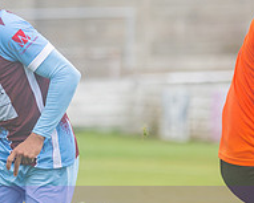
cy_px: 175
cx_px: 69
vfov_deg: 1.6
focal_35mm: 995
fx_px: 7484
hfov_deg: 1.9
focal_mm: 195
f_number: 2.8
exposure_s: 1/1250
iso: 500
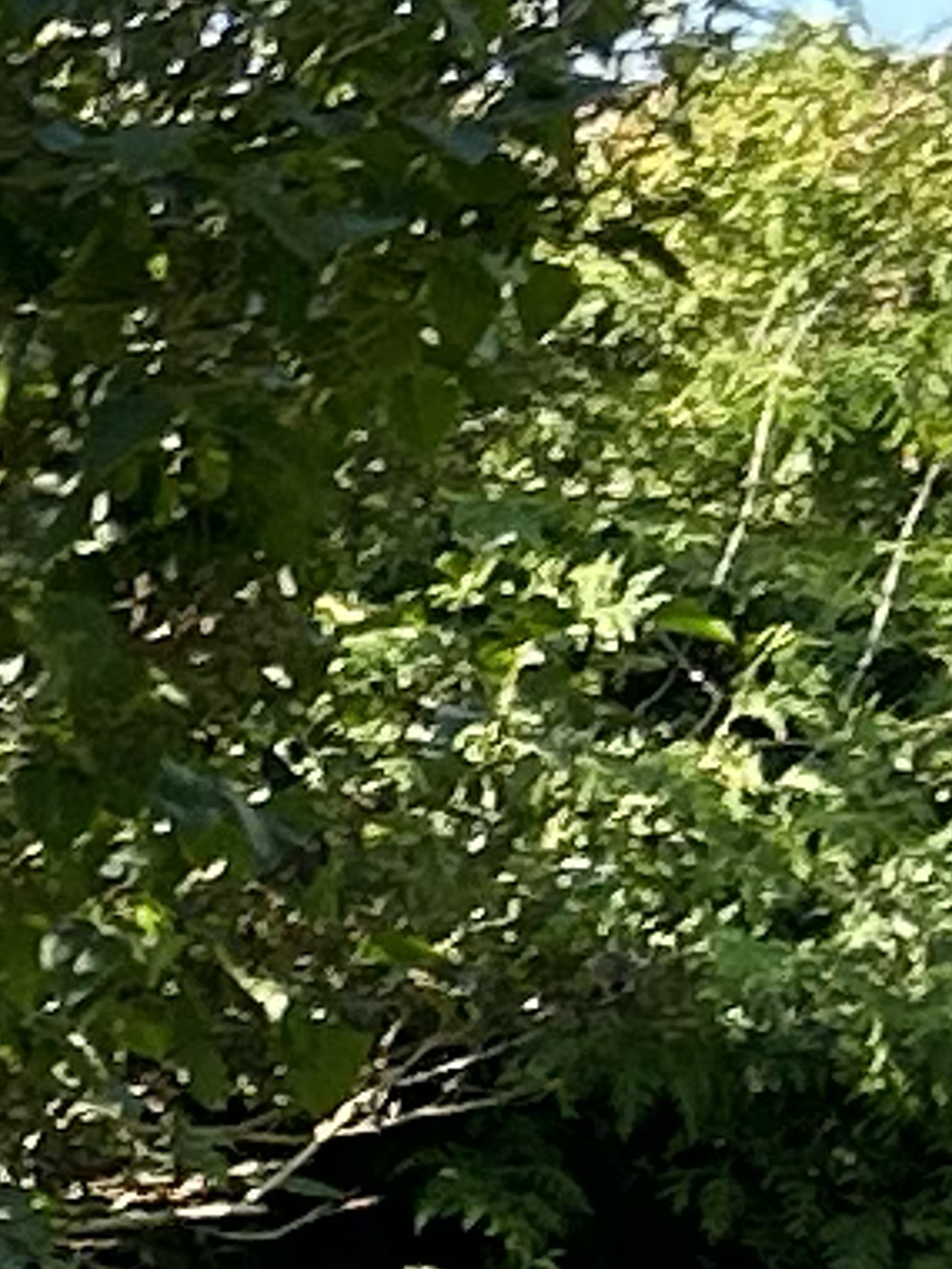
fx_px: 10121
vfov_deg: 7.1
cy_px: 1526
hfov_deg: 4.5
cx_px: -3902
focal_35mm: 276
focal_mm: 5.7
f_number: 1.5
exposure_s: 1/466
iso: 50
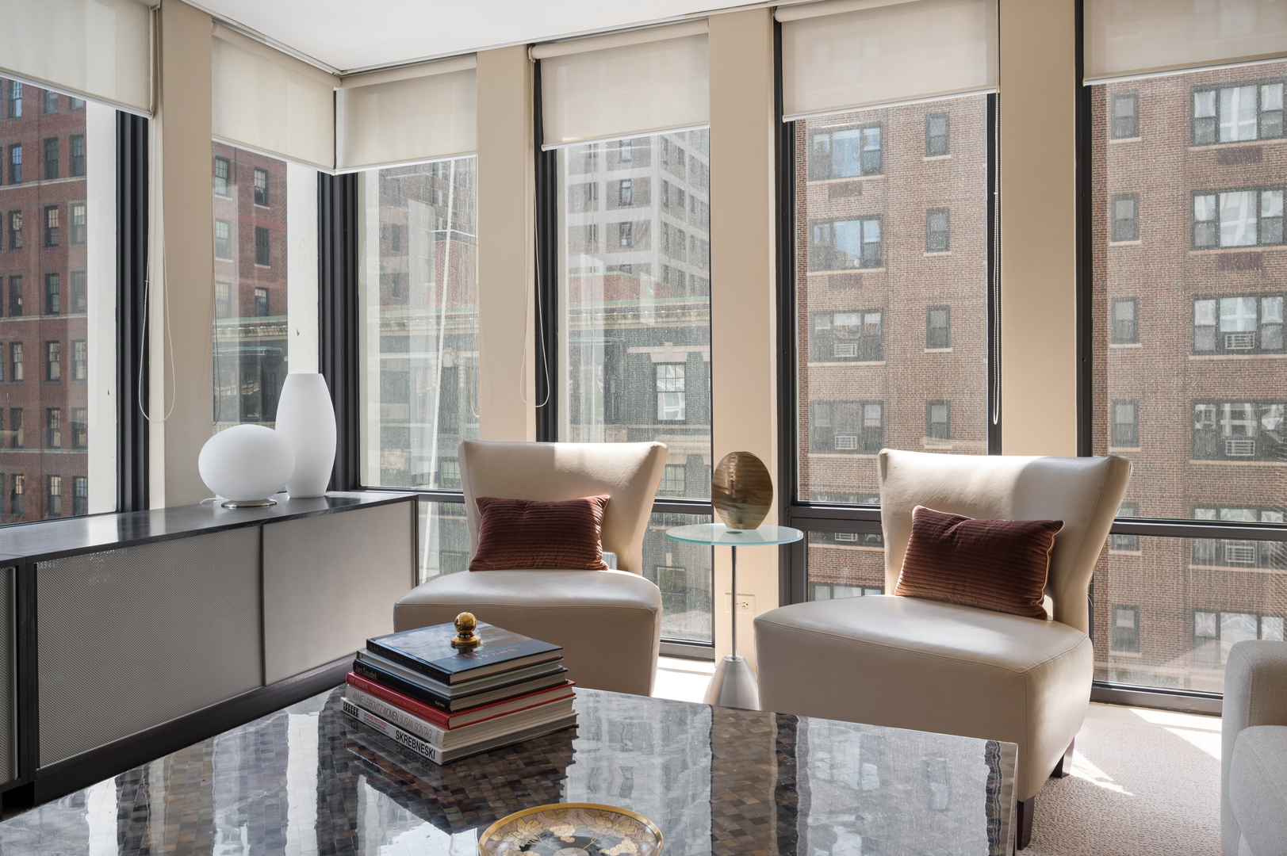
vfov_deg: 50.3
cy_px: 428
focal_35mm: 26
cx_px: 644
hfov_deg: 70.5
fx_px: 911
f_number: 10
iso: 100
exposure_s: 1/100
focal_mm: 25.5
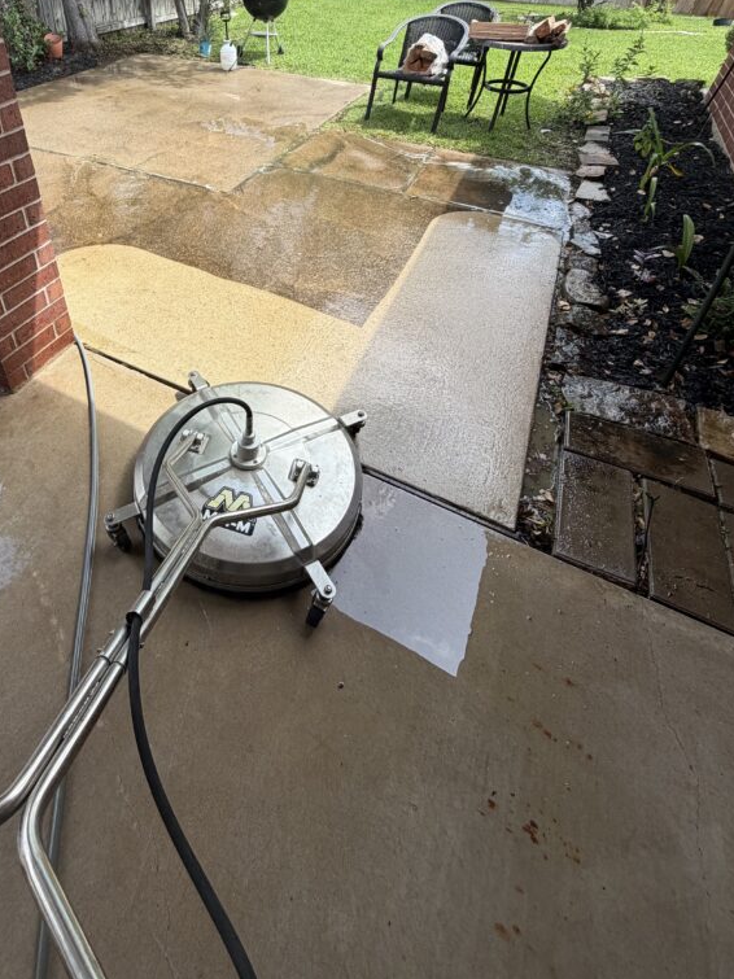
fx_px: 537
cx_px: 240
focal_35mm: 19
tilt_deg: -36.7
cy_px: 319
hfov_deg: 66.7
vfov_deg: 81.6
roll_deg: +0.1
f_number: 2.2
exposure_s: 1/502
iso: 50
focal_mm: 2.22
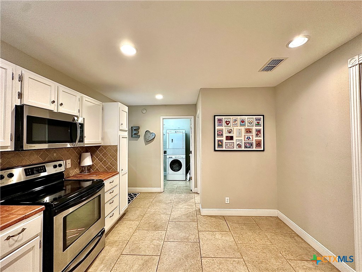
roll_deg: -0.4
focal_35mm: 14
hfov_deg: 102.1
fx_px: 146
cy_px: 136
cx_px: 181
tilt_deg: +1.8
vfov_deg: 85.7
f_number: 2.2
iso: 250
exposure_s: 1/60
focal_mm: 2.22
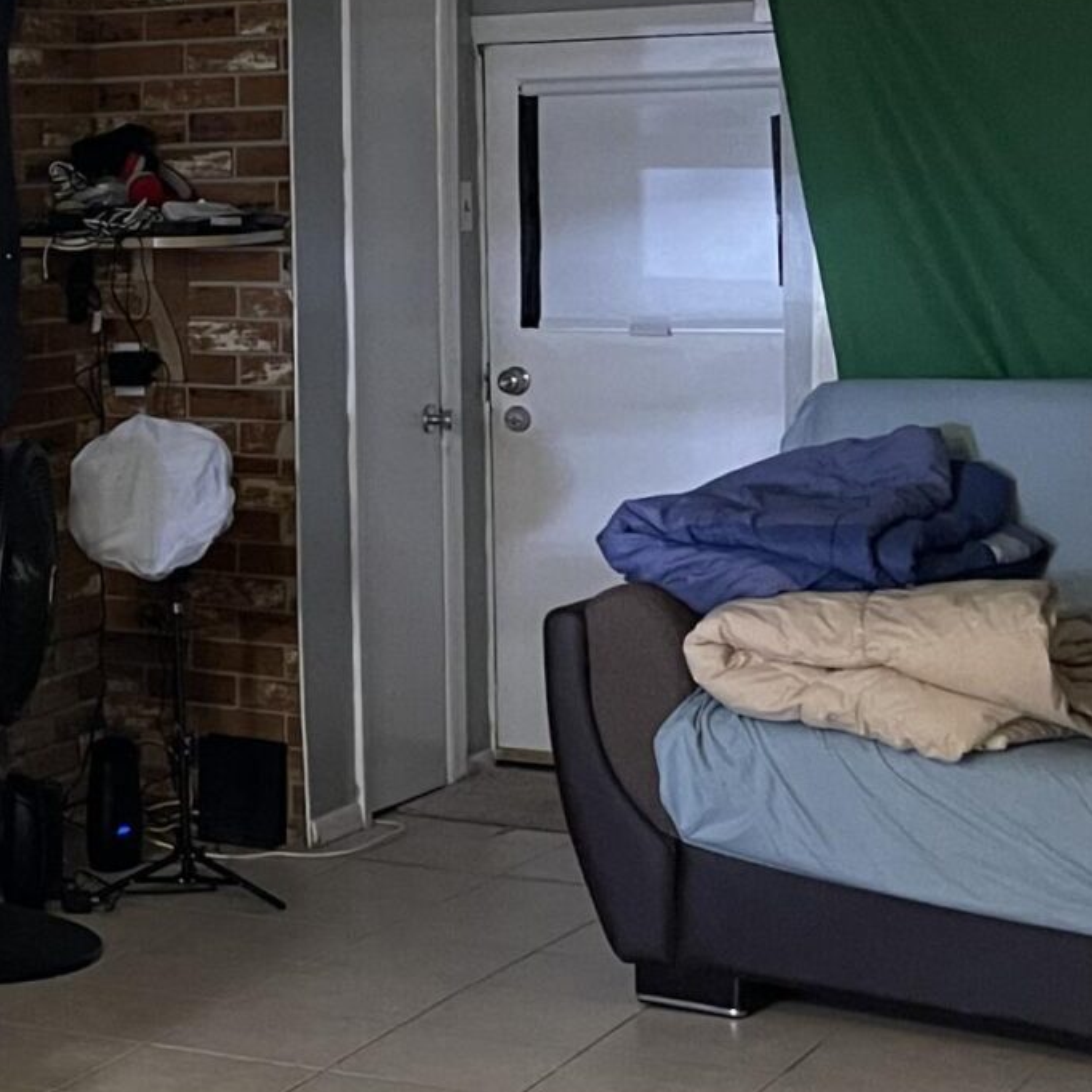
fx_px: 2962
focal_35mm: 83
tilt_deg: -3.0
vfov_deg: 20.8
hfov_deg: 19.0
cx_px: -413
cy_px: 311
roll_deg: +1.2
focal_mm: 5.1
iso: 400
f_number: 1.6
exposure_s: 1/40
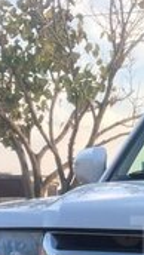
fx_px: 820
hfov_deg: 9.4
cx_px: 282
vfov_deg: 17.4
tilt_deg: +1.6
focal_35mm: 121
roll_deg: +1.4
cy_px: 238
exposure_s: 1/108
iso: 25
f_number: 2.2
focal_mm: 4.15
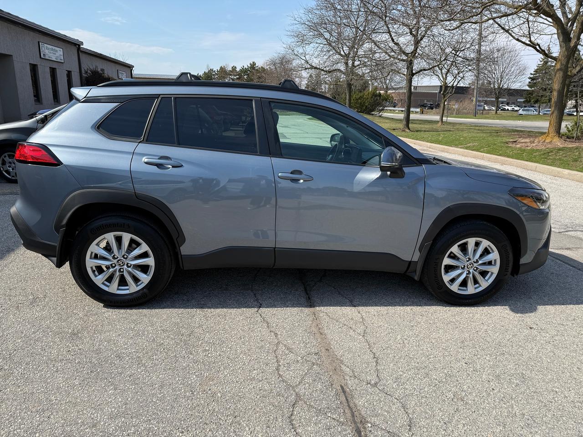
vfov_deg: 56.8
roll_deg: -1.7
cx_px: 292
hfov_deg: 71.6
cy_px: 218
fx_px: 404
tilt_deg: -16.4
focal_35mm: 24
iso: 80
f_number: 1.78
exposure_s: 1/3145
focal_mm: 6.76
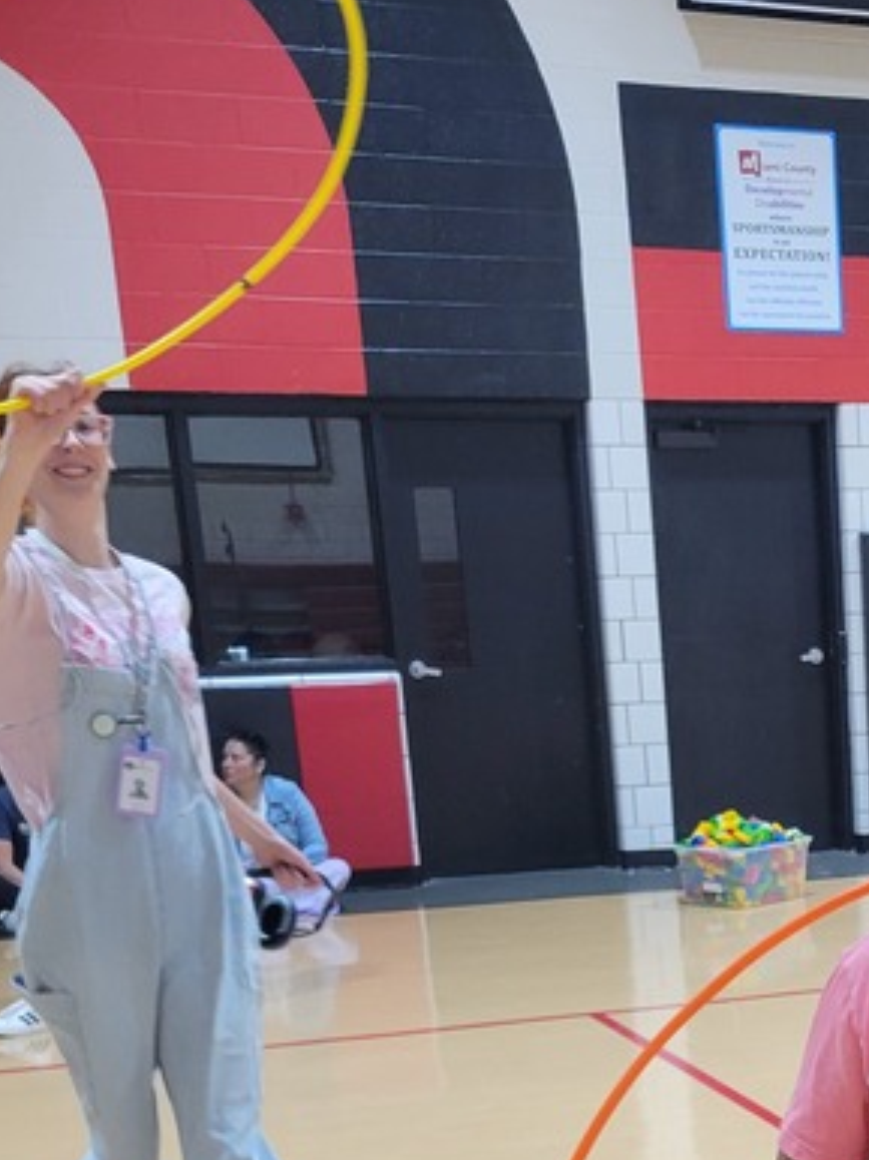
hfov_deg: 20.0
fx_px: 2312
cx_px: 1034
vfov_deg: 26.2
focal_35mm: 69
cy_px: 1250
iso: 250
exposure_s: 1/120
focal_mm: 5.4
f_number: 1.8
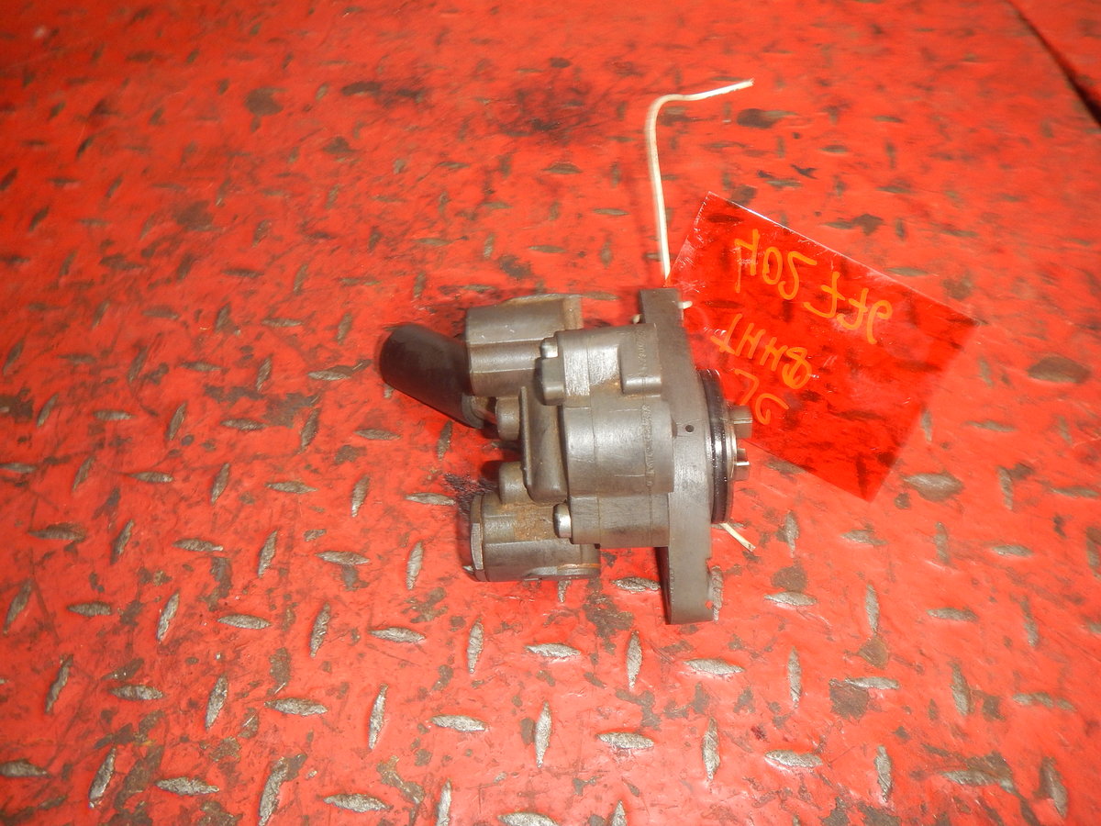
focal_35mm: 28
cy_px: 413
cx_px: 550
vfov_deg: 49.7
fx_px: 891
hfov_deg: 63.4
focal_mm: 5
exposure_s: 1/30
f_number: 3.9
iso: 200
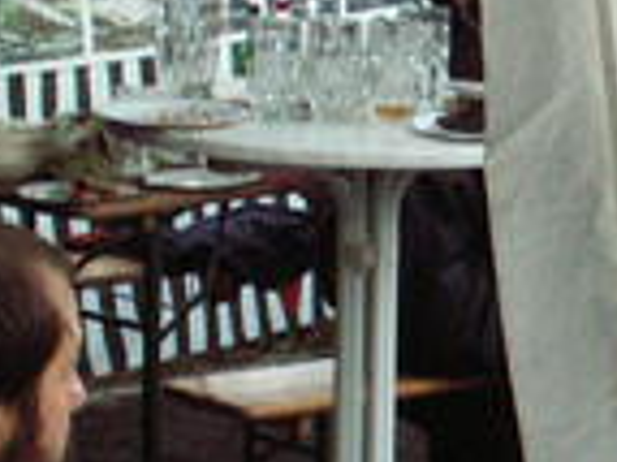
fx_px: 2796
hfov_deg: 12.0
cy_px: 302
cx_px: 932
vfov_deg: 9.4
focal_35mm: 157
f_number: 2.8
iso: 160
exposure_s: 1/40
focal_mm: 5.86
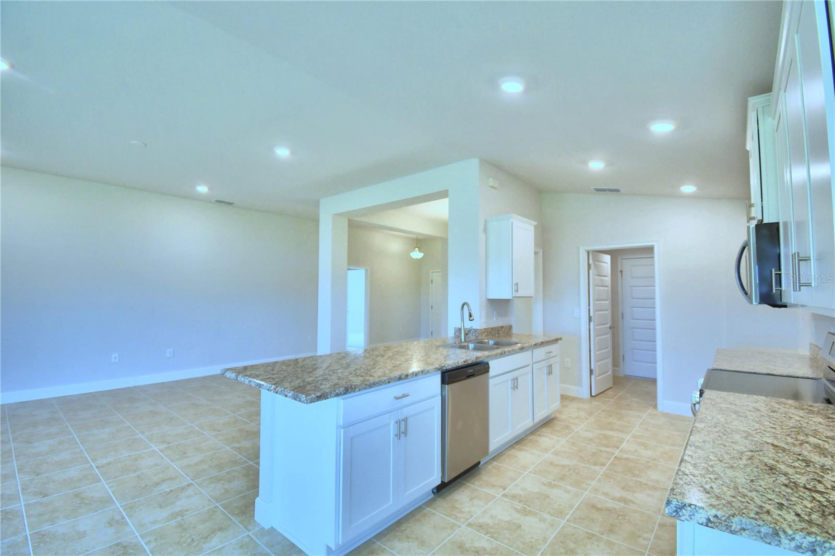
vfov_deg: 77.3
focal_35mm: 15
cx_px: 418
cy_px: 278
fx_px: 348
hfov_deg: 100.4
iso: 400
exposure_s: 1/100
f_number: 4.5
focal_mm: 10
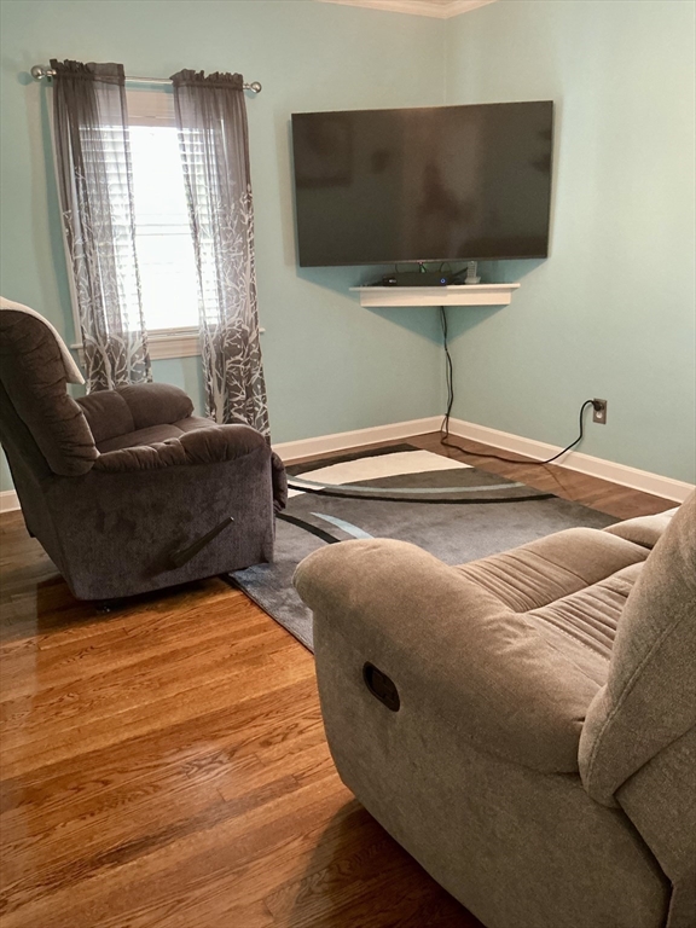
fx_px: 777
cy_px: 464
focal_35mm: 29
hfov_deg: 48.2
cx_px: 348
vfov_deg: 61.7
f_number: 1.8
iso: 320
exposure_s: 1/30
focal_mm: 3
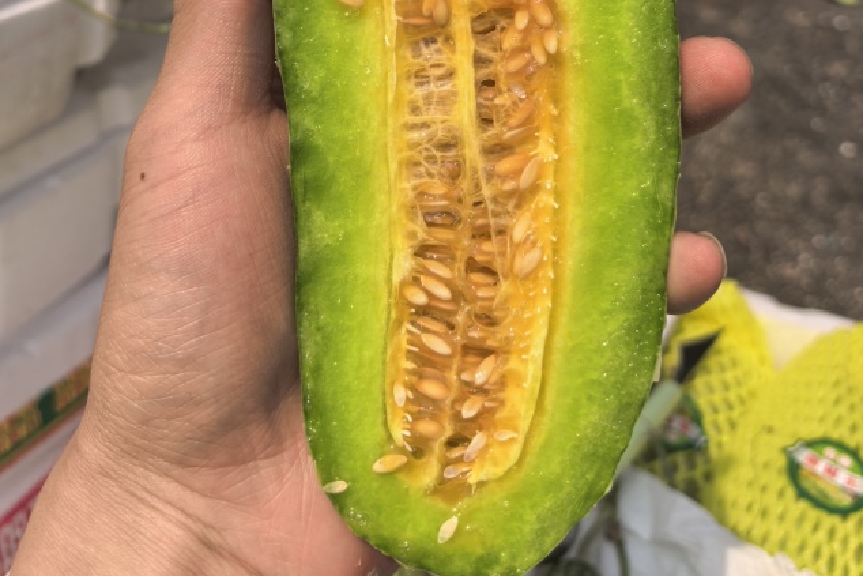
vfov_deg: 29.0
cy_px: -48
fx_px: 1007
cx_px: 402
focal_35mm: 42
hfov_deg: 46.4
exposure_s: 1/5747
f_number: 2
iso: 50
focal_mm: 6.98
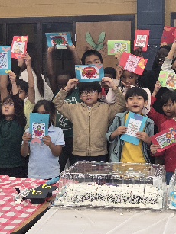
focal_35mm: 60
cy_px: 82
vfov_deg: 32.0
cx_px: 140
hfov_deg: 24.0
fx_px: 407
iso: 250
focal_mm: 5.4
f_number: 1.8
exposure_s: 1/120
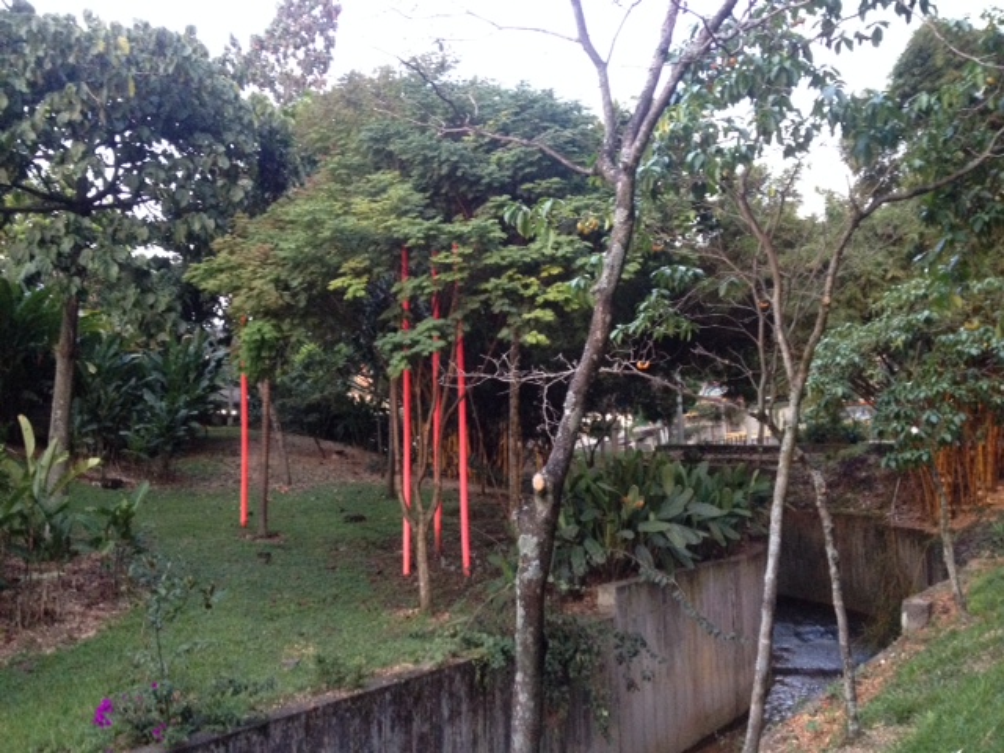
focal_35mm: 35
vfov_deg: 40.7
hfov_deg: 52.6
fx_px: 1015
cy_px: 376
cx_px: 502
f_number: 2.4
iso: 320
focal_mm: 4.28
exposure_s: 1/20
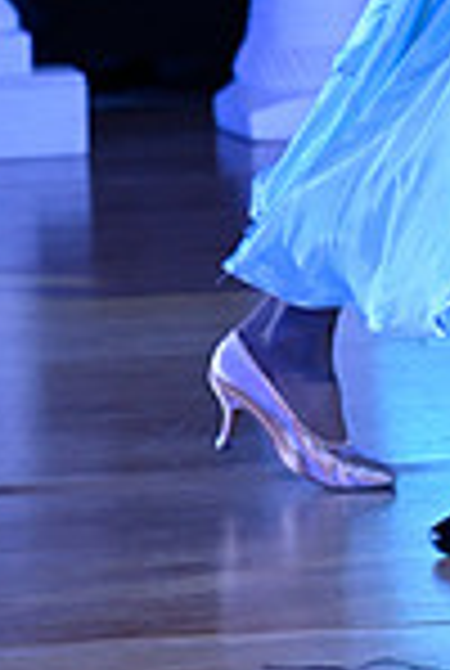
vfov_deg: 4.2
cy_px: -409
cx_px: 835
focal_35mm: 485
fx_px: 9051
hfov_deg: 2.8
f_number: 5
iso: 2000
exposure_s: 1/200
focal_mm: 125
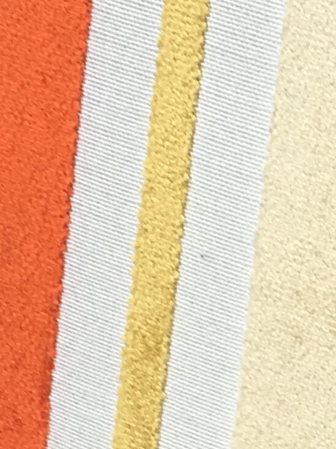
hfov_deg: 9.0
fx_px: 2071
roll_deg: -1.2
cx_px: 535
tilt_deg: -34.1
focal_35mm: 160
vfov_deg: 12.3
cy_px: 353
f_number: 2.2
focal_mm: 4.15
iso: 25
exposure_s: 1/108
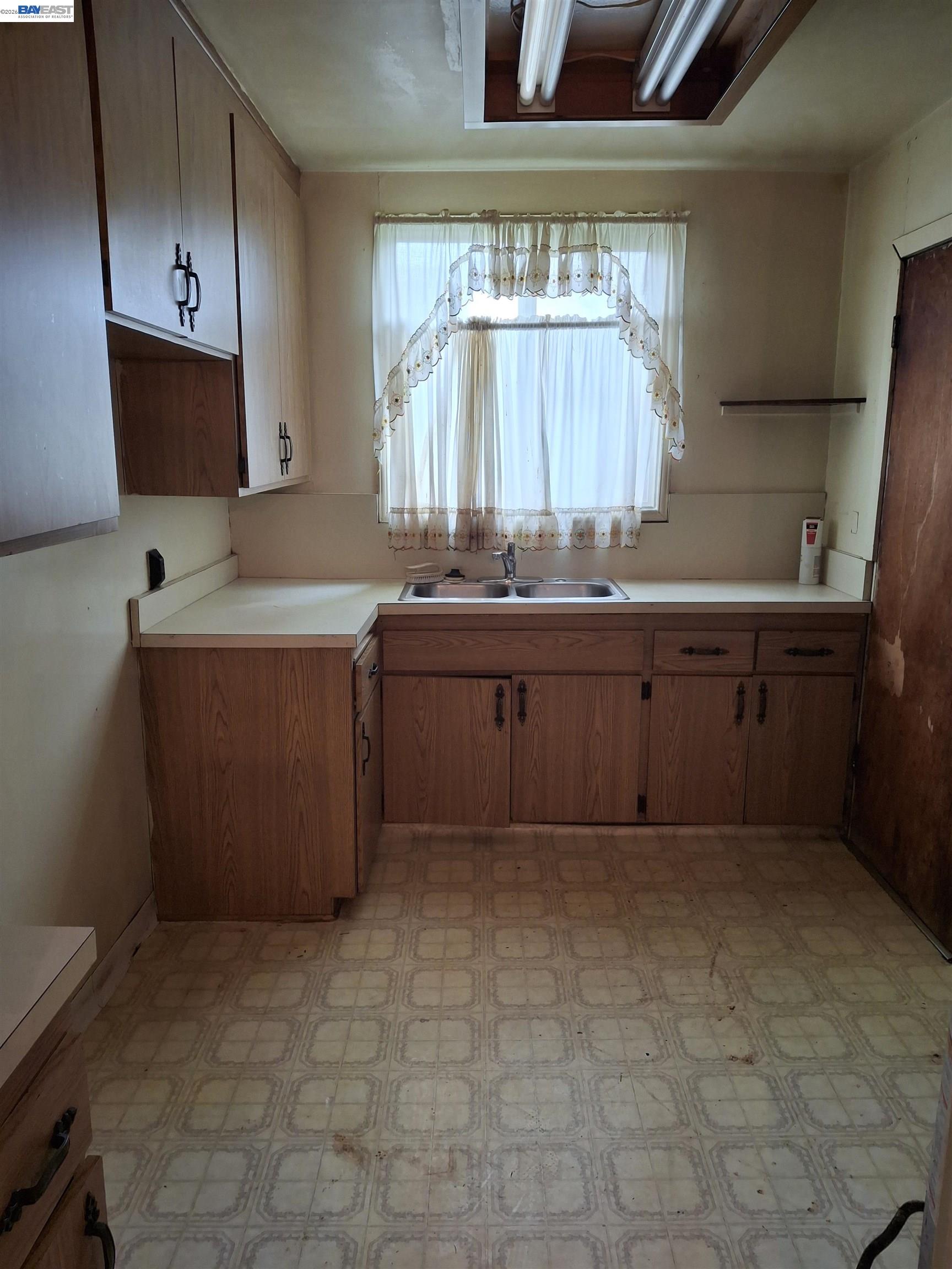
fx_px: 917
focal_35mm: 25
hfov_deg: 54.9
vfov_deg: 69.4
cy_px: 634
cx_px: 476
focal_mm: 4.69
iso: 125
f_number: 1.8
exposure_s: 1/60
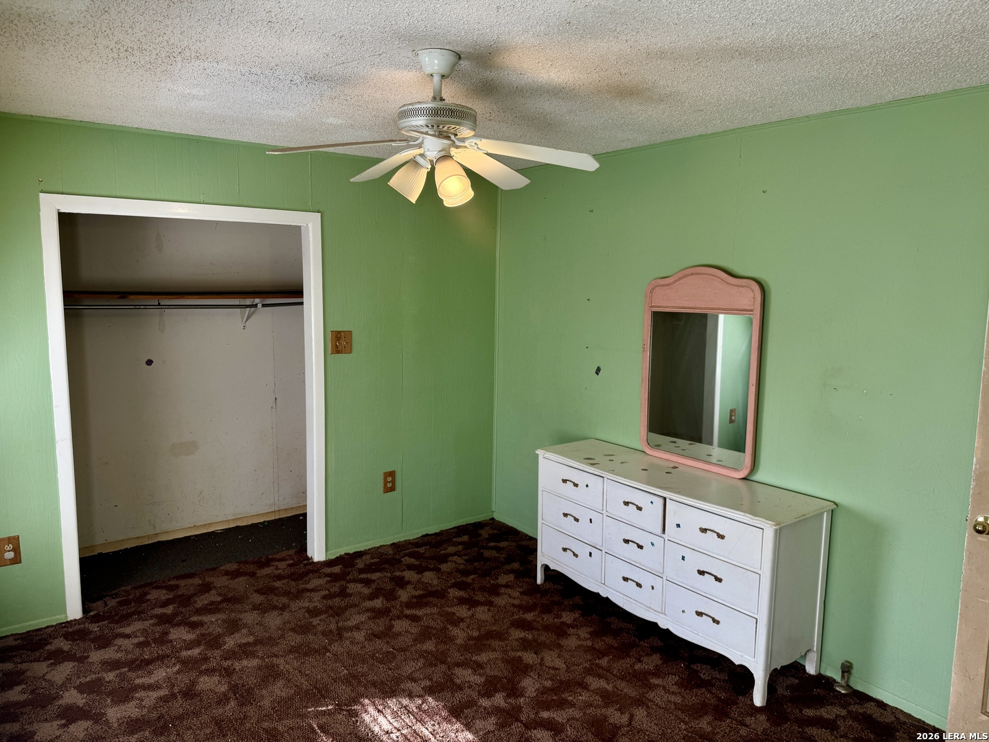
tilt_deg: -9.3
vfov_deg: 56.8
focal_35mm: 24
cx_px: 494
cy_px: 371
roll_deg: -0.9
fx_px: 686
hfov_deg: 71.6
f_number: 1.78
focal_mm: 6.76
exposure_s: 1/121
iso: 80
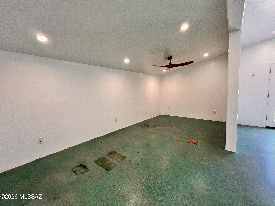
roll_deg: +1.8
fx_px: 103
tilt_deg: -5.8
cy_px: 103
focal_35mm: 13
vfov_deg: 89.9
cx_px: 138
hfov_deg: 106.2
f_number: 1.8
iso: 80
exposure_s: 1/120
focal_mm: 1.57
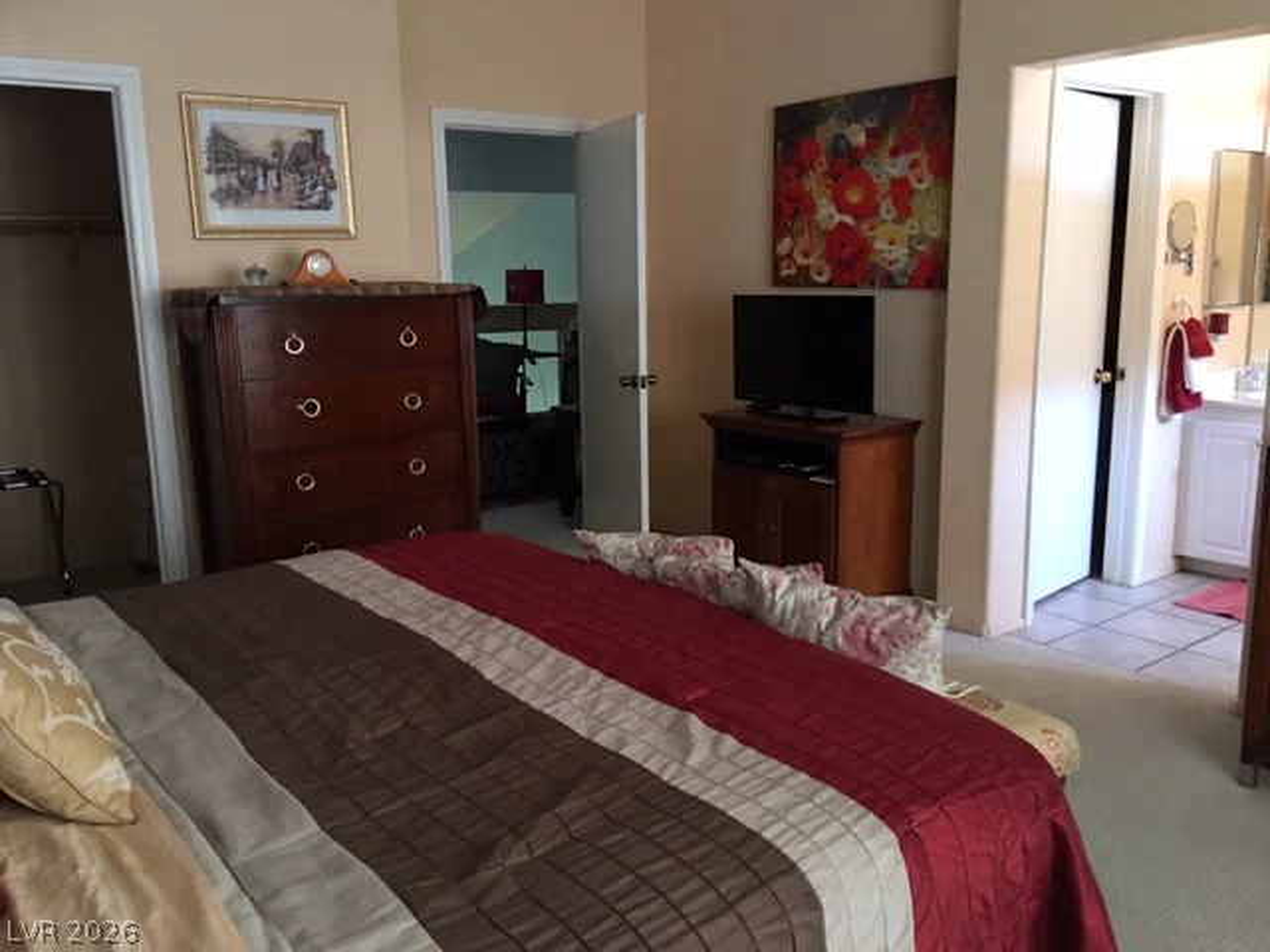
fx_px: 1064
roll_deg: +1.1
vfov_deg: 48.2
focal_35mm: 29
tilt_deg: -10.1
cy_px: 476
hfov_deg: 61.7
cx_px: 635
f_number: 2.2
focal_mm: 4.15
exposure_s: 1/10
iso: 100
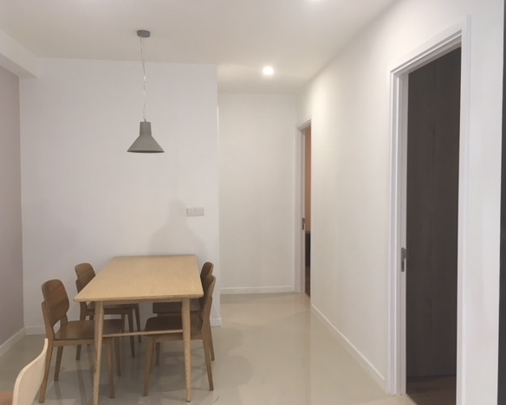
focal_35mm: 31
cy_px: 204
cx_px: 258
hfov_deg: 57.1
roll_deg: +0.7
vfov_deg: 47.2
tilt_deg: -1.6
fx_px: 465
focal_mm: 4.15
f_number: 2.2
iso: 64
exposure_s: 1/33
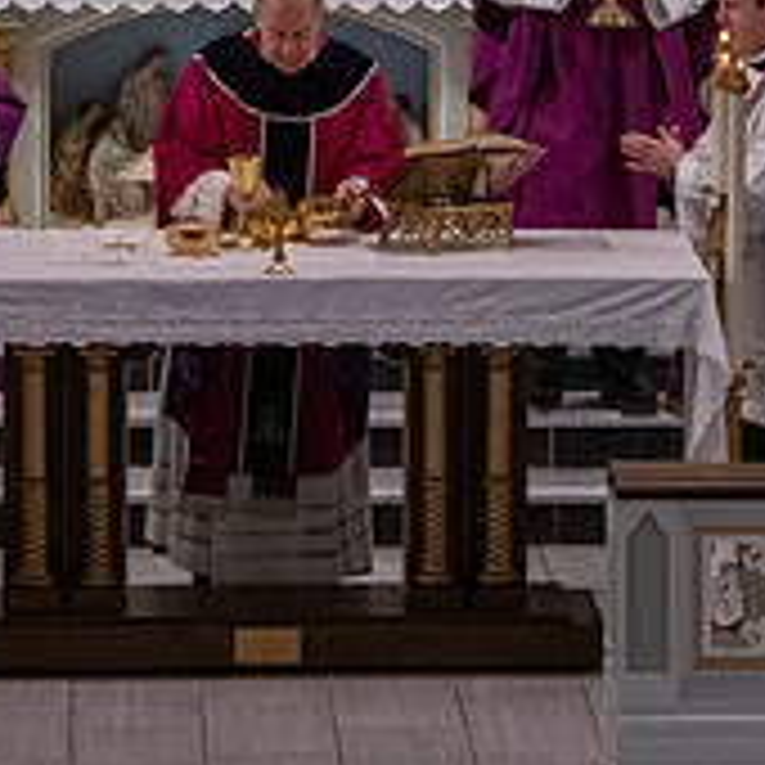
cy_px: 38
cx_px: 378
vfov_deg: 5.0
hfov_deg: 5.0
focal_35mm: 353
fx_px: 8826
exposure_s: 1/100
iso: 4000
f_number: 9
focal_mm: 122
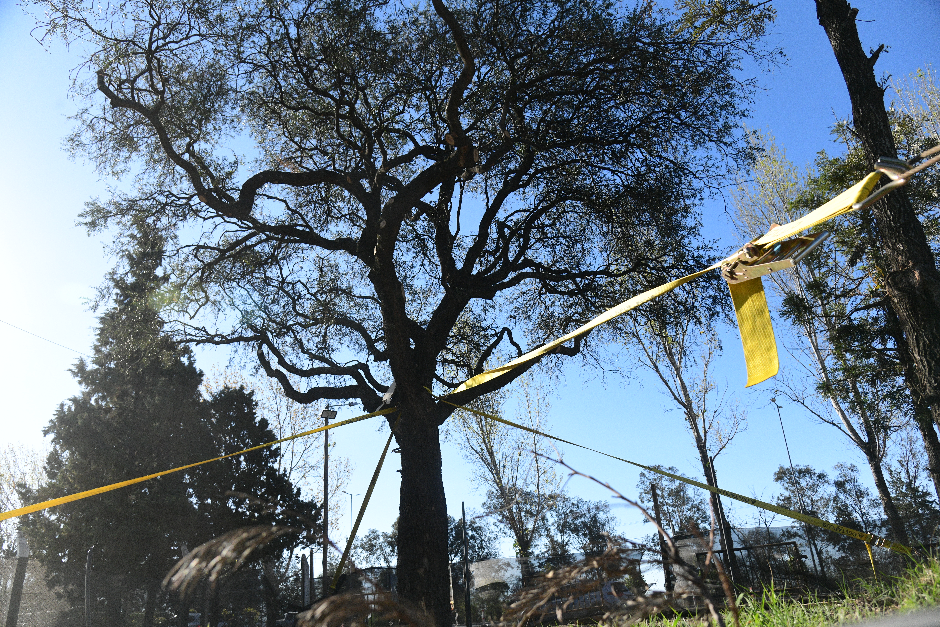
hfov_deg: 67.4
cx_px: 470
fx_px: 705
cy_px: 314
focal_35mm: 27
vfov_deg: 47.9
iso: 1600
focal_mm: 27
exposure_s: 1/5000
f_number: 5
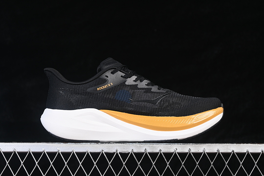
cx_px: 132
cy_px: 88
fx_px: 550
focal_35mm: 75
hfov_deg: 27.0
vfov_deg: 18.2
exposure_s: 1/60
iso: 160
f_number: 6.3
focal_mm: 50
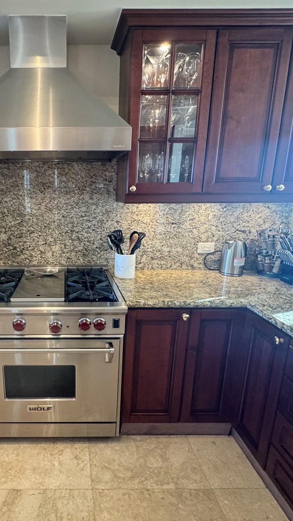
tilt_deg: -13.3
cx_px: 68
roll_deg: +0.2
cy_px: 259
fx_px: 290
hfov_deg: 51.0
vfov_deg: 83.8
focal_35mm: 21
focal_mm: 2.22
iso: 400
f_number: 2.2
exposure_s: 1/60
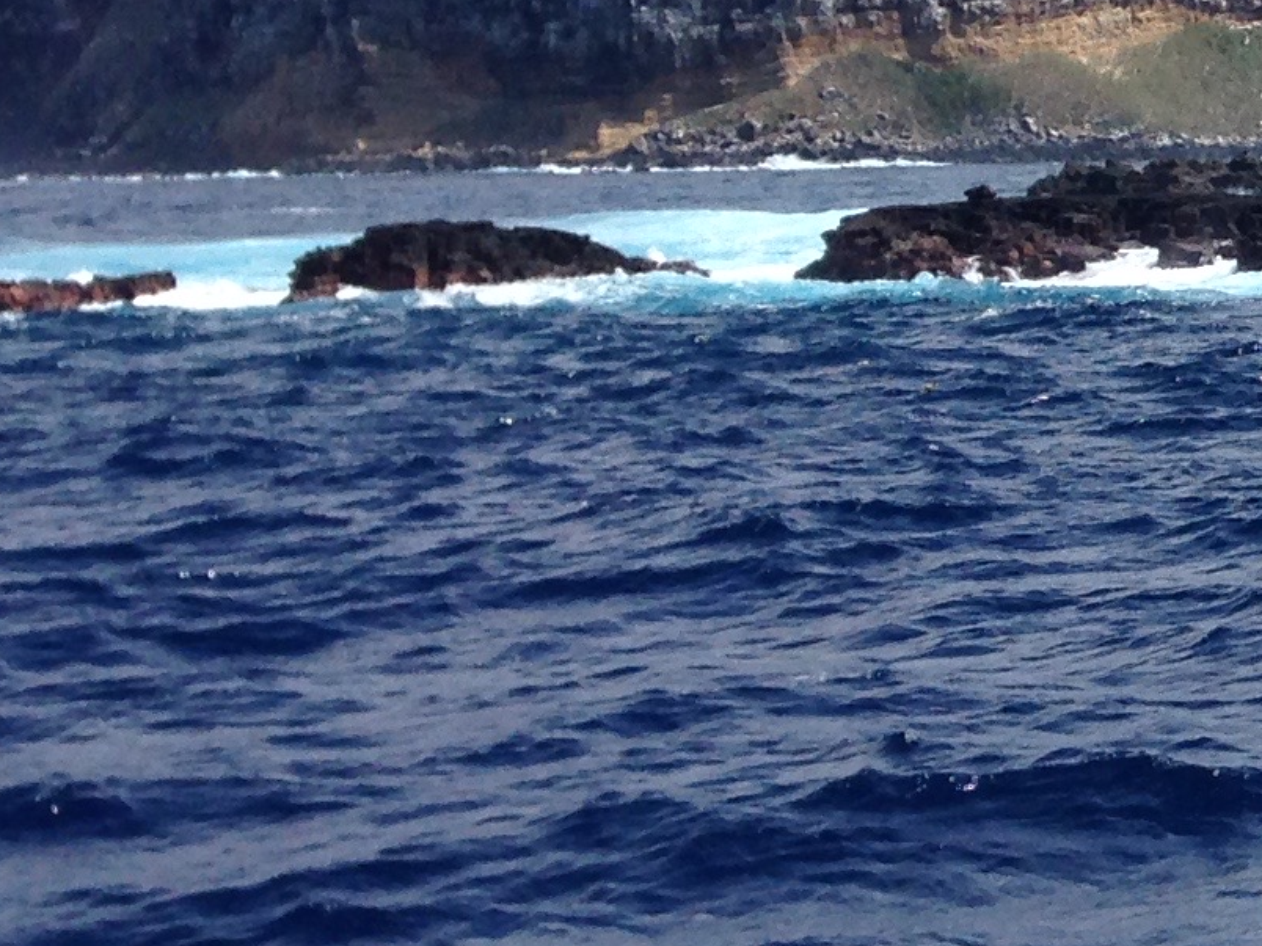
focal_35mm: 134
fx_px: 4885
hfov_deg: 13.0
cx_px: 2431
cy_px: 108
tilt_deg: +2.5
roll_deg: -0.1
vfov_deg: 11.0
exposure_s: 1/2088
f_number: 2.4
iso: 50
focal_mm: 4.12
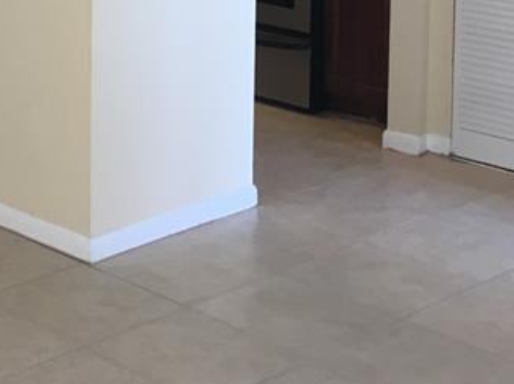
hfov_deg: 20.5
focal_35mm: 90
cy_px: -152
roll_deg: -0.4
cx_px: -84
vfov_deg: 15.4
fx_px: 1335
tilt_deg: -3.4
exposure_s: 1/30
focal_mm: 4.15
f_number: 2.2
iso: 25
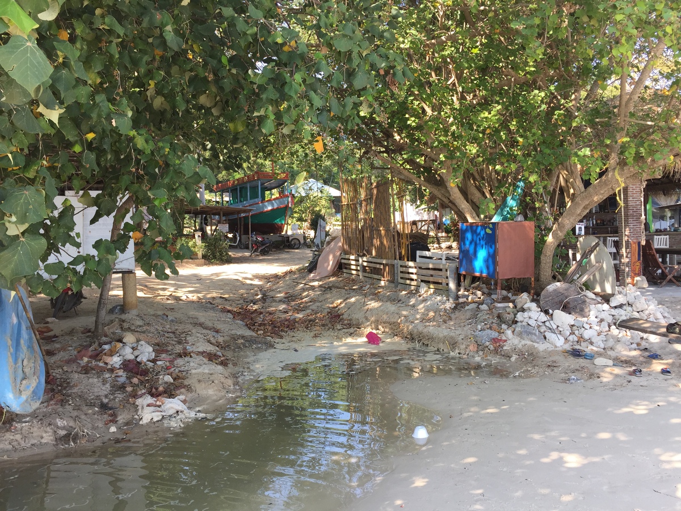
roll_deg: +0.8
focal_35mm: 29
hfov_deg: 61.7
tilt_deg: -1.6
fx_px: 571
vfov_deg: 48.2
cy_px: 256
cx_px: 340
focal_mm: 4.15
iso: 32
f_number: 2.2
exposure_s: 1/257
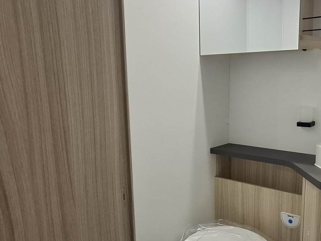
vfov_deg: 54.9
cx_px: 272
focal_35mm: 25
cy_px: 127
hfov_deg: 61.5
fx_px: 232
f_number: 2.2
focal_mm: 1.74
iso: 200
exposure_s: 1/33
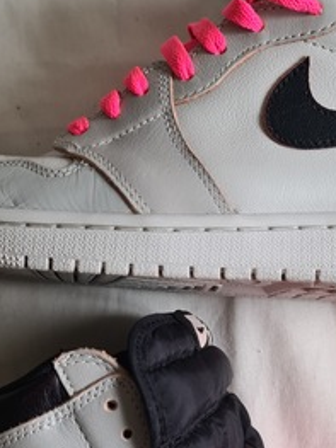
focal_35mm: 65
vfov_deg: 29.3
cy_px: 348
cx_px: 246
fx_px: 842
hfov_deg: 22.4
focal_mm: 7
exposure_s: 1/100
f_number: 1.8
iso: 125
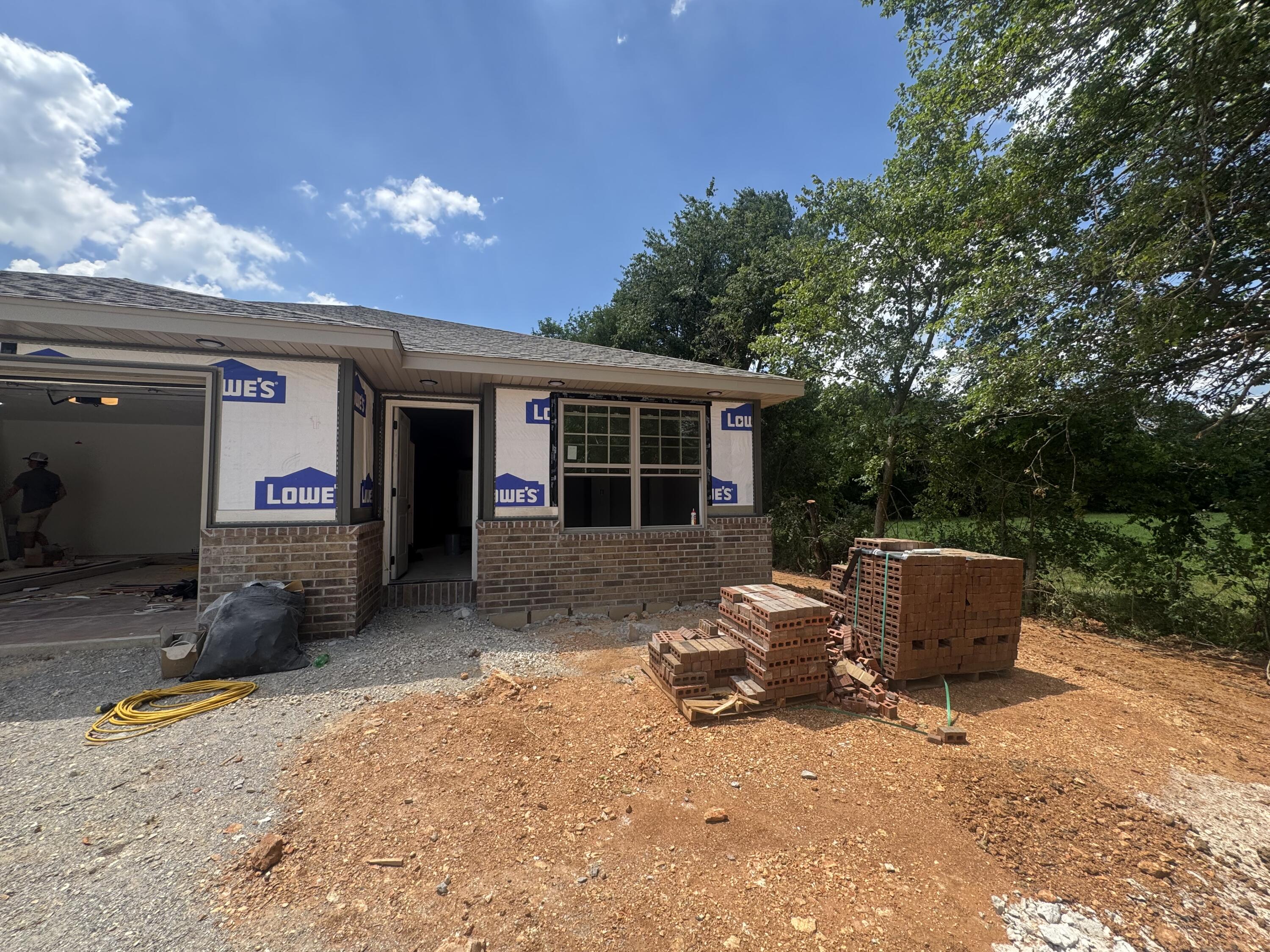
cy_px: 476
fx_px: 514
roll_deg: +0.8
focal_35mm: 14
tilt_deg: +1.9
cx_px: 635
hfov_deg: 102.1
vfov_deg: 85.7
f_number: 2.2
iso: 50
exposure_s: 1/889
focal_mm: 2.22
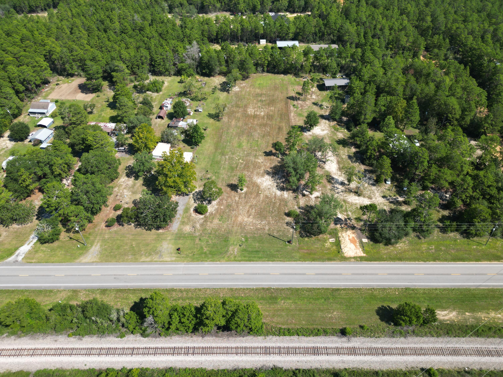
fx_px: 349
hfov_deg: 71.6
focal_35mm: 24
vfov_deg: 56.8
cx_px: 252
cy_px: 188
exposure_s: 1/1600
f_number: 1.7
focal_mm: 6.72
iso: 100
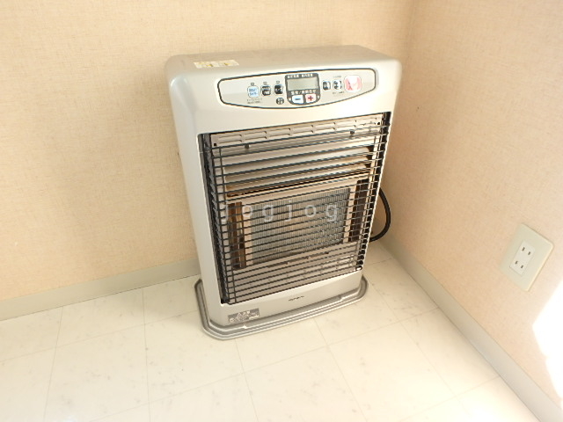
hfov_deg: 79.0
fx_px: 342
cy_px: 211
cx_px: 282
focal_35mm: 21
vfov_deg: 63.4
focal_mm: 3.7
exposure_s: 1/50
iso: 200
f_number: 3.5
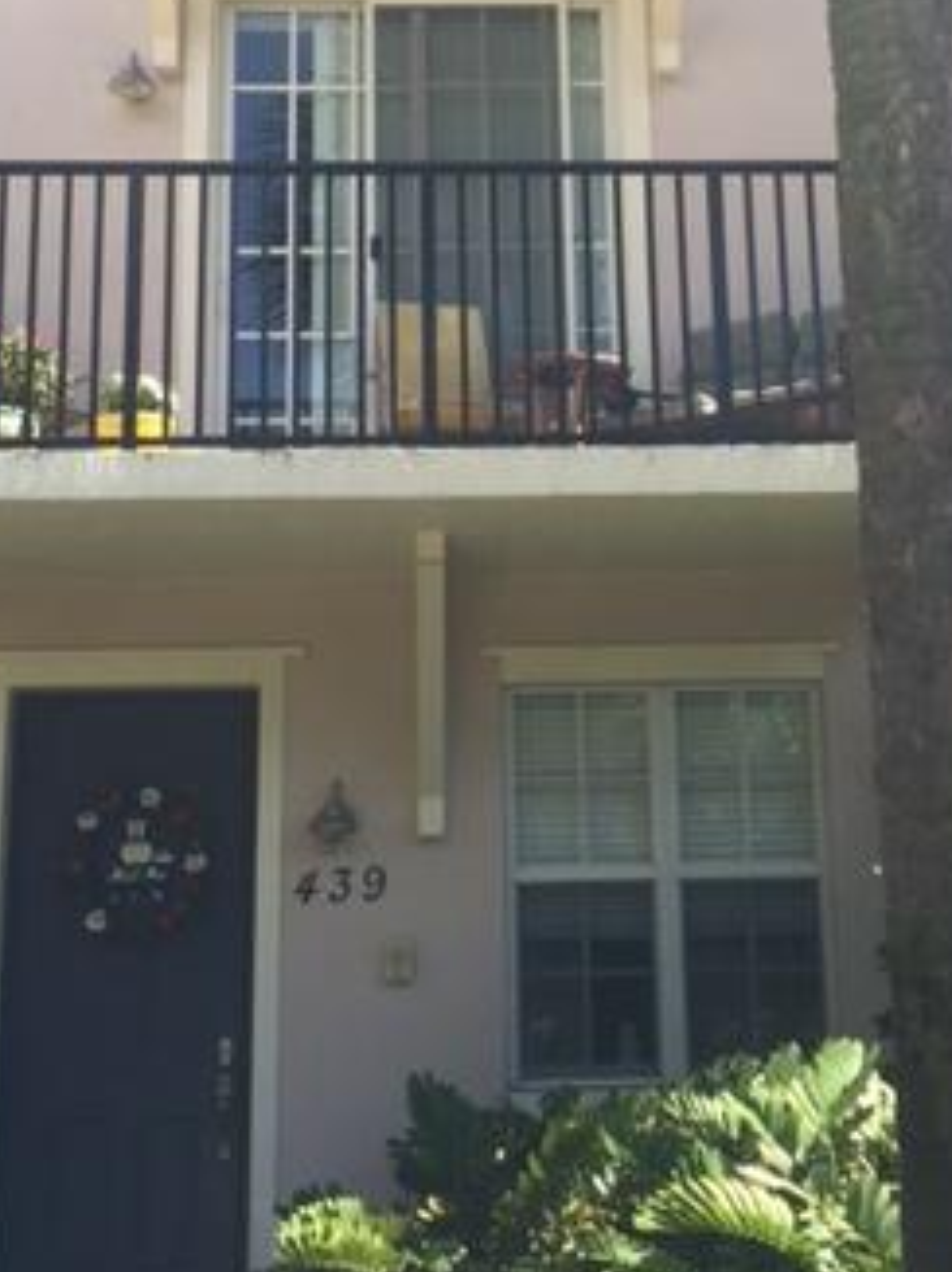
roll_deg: -0.2
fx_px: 2093
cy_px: 347
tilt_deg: +15.0
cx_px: 511
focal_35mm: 57
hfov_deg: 25.6
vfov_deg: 33.3
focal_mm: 4.15
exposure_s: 1/659
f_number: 2.2
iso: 32
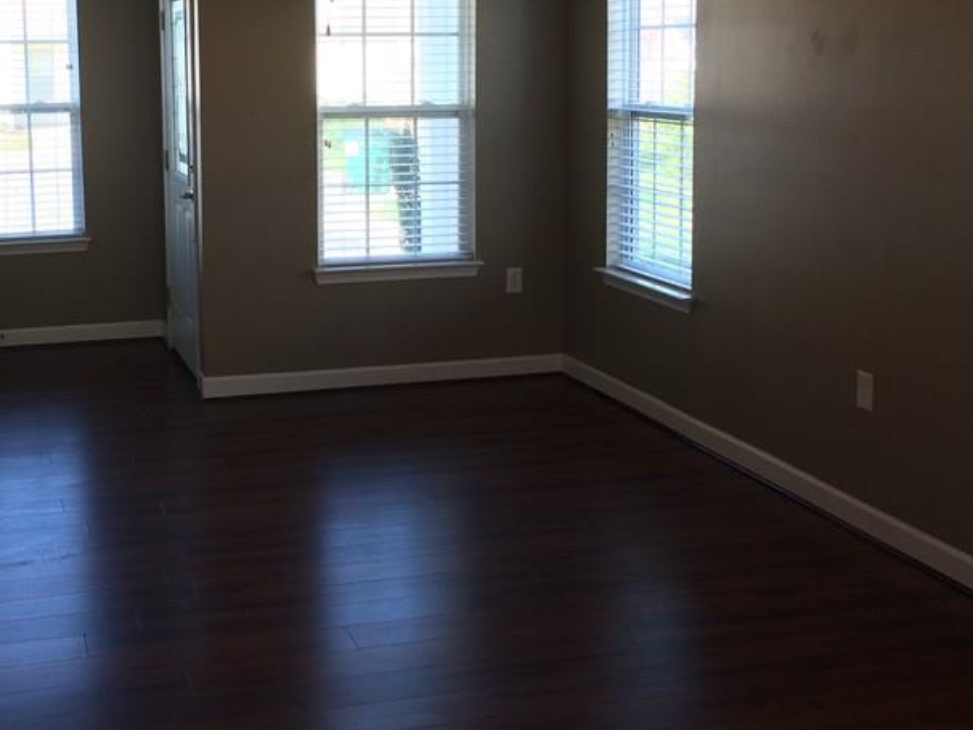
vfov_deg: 29.3
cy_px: 197
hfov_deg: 38.5
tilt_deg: -5.9
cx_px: 332
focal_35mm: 49
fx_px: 1378
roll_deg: +0.9
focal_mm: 4.15
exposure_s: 1/60
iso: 50
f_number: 2.2
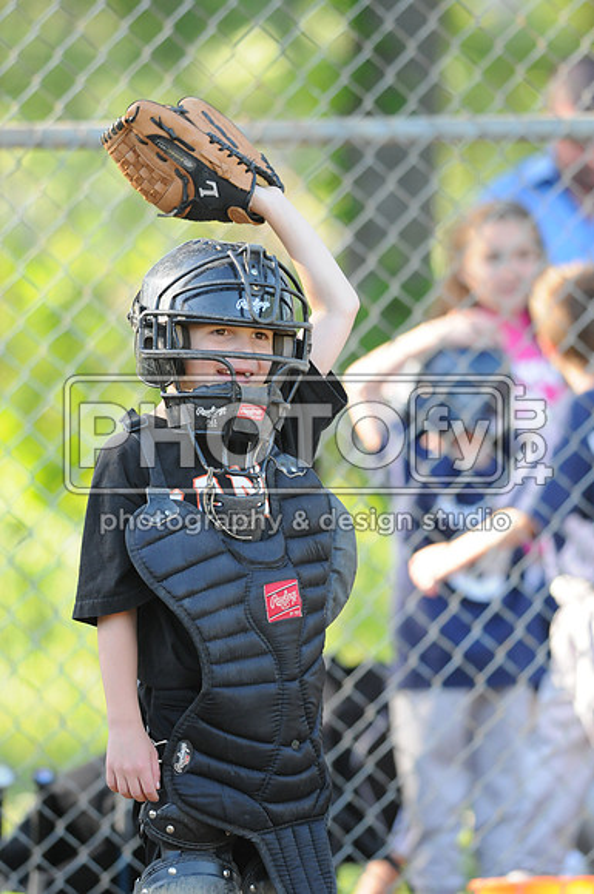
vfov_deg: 4.6
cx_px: 297
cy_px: 447
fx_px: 11170
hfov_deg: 3.0
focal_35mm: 450
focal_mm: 300
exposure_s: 1/400
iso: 800
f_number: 4
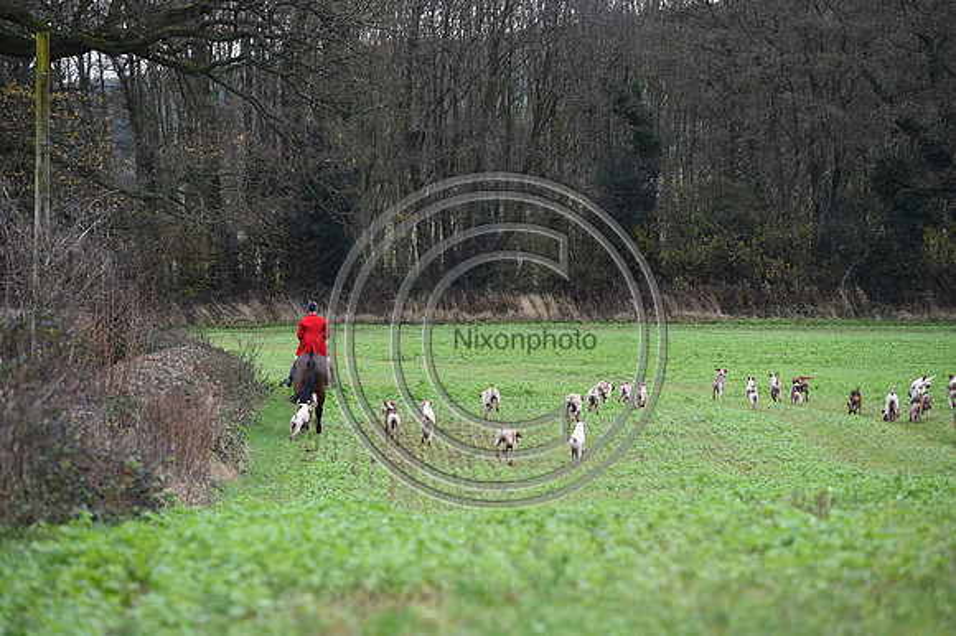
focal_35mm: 200
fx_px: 5308
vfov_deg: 6.9
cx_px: 478
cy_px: 318
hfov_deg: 10.3
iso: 1800
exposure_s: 1/1000
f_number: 5.6
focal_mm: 200
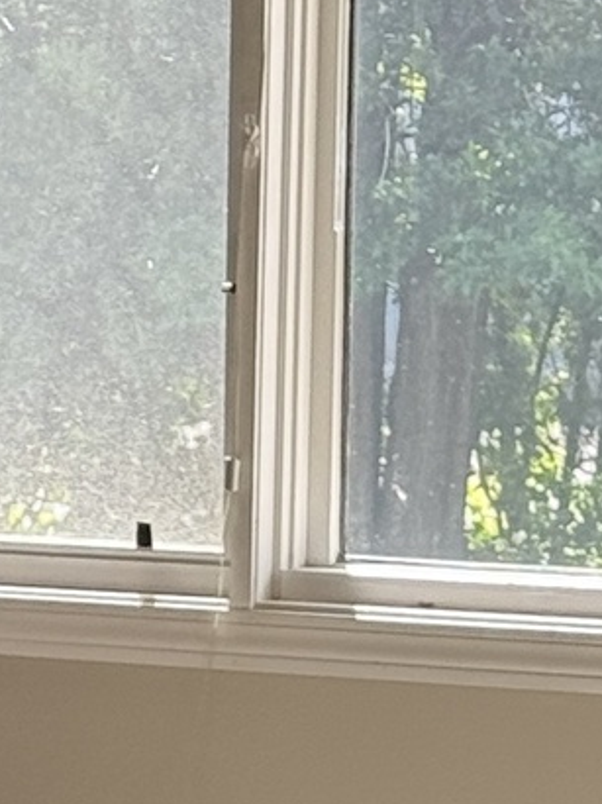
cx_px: -484
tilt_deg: -9.2
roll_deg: +0.0
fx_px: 6267
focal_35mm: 270
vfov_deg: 7.3
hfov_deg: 5.4
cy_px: 910
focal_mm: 6.76
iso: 100
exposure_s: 1/116
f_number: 1.78
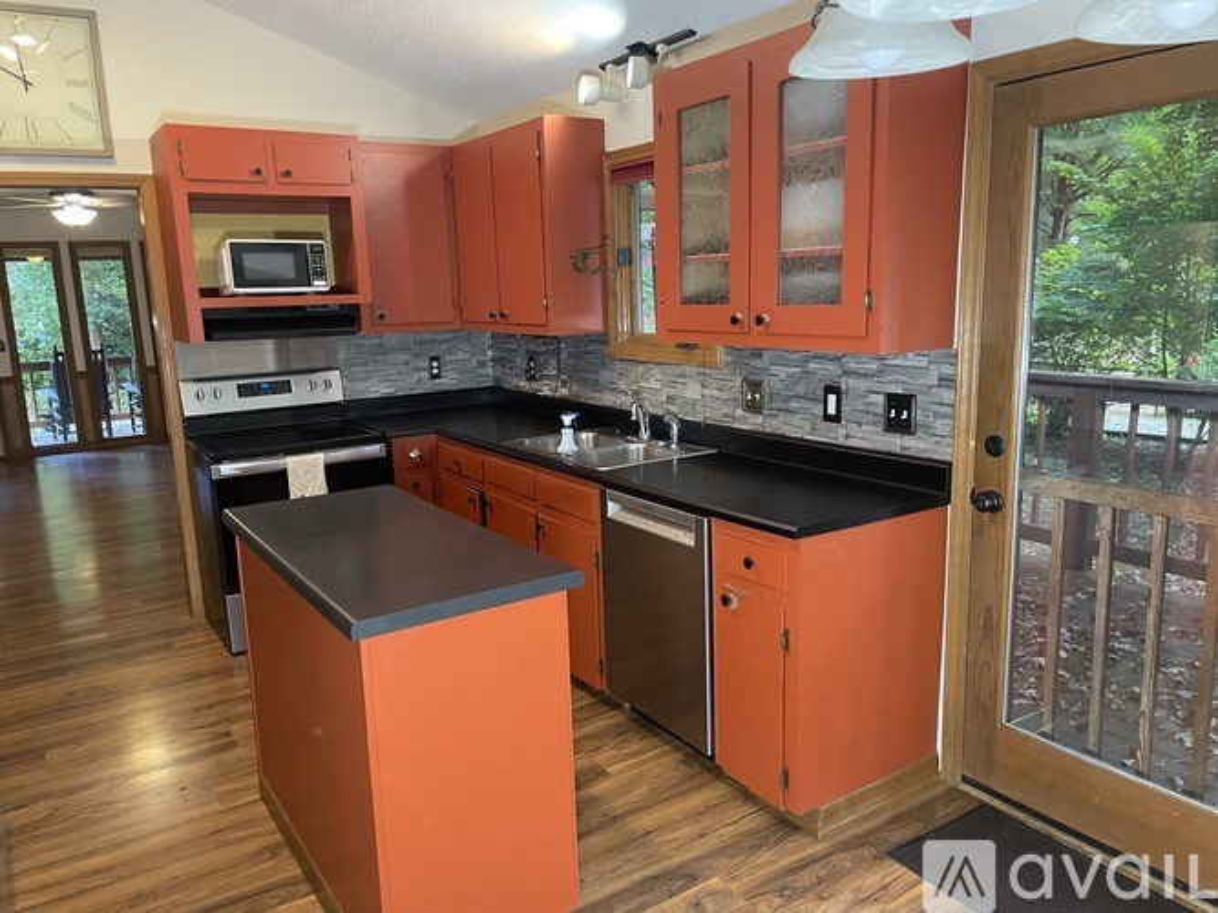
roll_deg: +1.9
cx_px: 609
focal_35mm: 26
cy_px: 456
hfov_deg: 67.3
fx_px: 915
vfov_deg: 53.0
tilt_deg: -8.7
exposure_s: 1/60
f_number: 1.6
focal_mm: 4.2
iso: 320
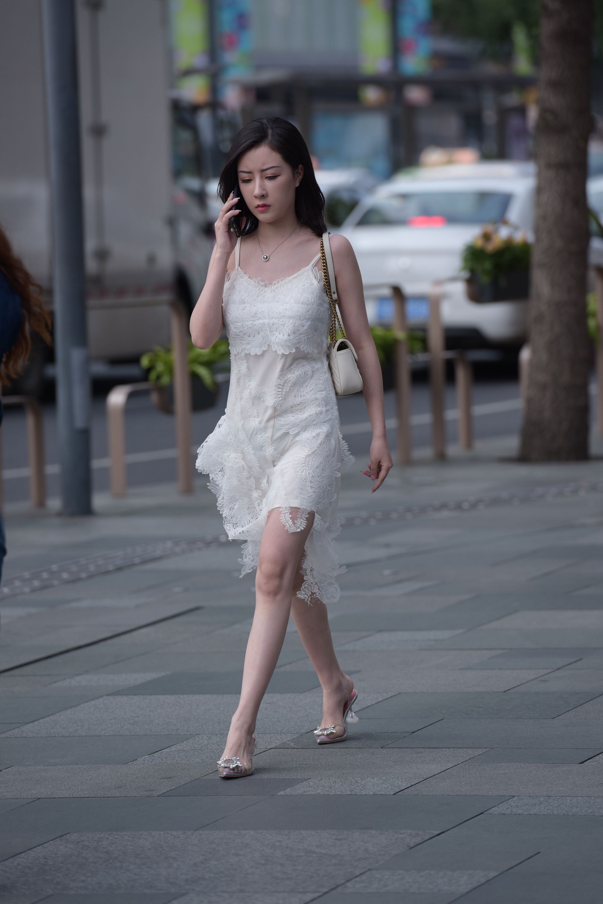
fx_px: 5022
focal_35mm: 200
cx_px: 302
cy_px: 452
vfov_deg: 10.3
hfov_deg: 6.9
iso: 180
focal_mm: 200
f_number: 4
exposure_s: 1/800
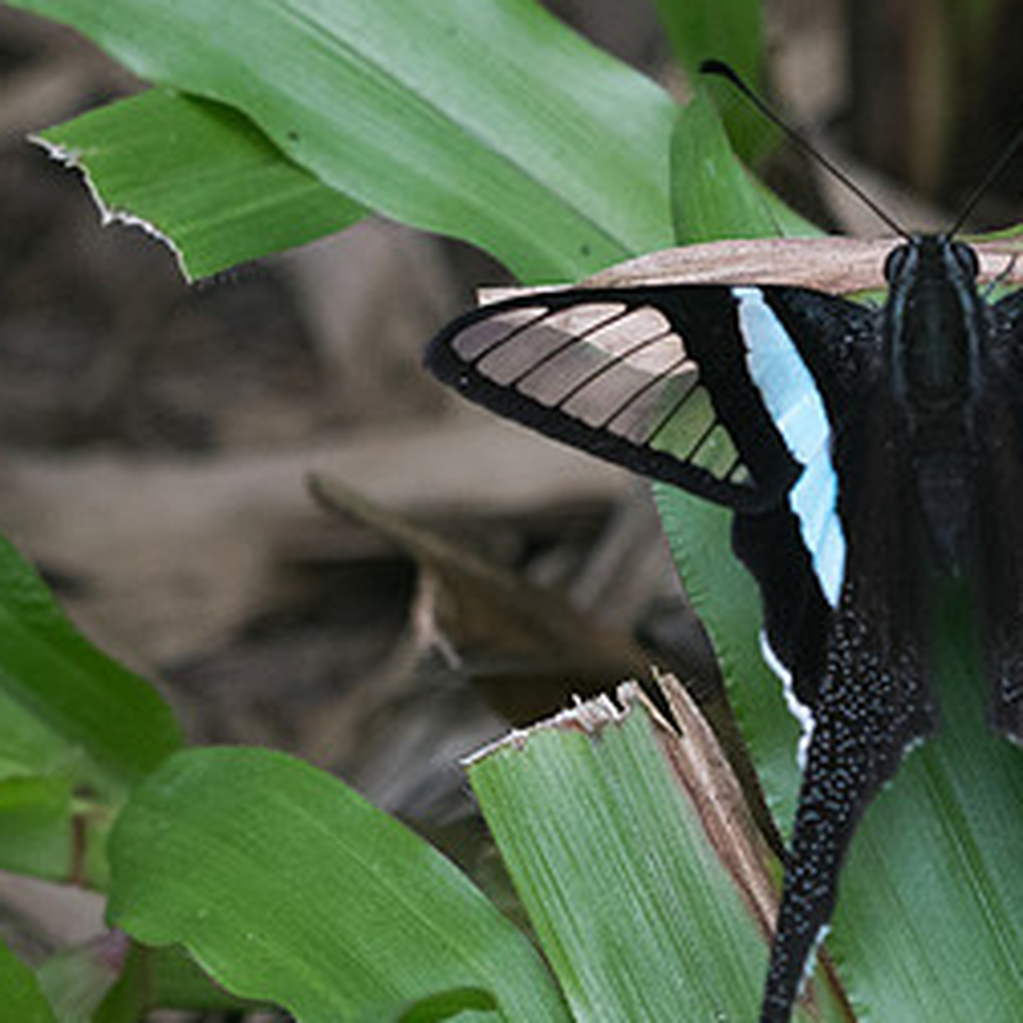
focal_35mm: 901
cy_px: 495
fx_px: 30125
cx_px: 1034
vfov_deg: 1.9
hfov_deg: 1.9
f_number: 6.3
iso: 800
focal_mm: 150
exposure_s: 1/250
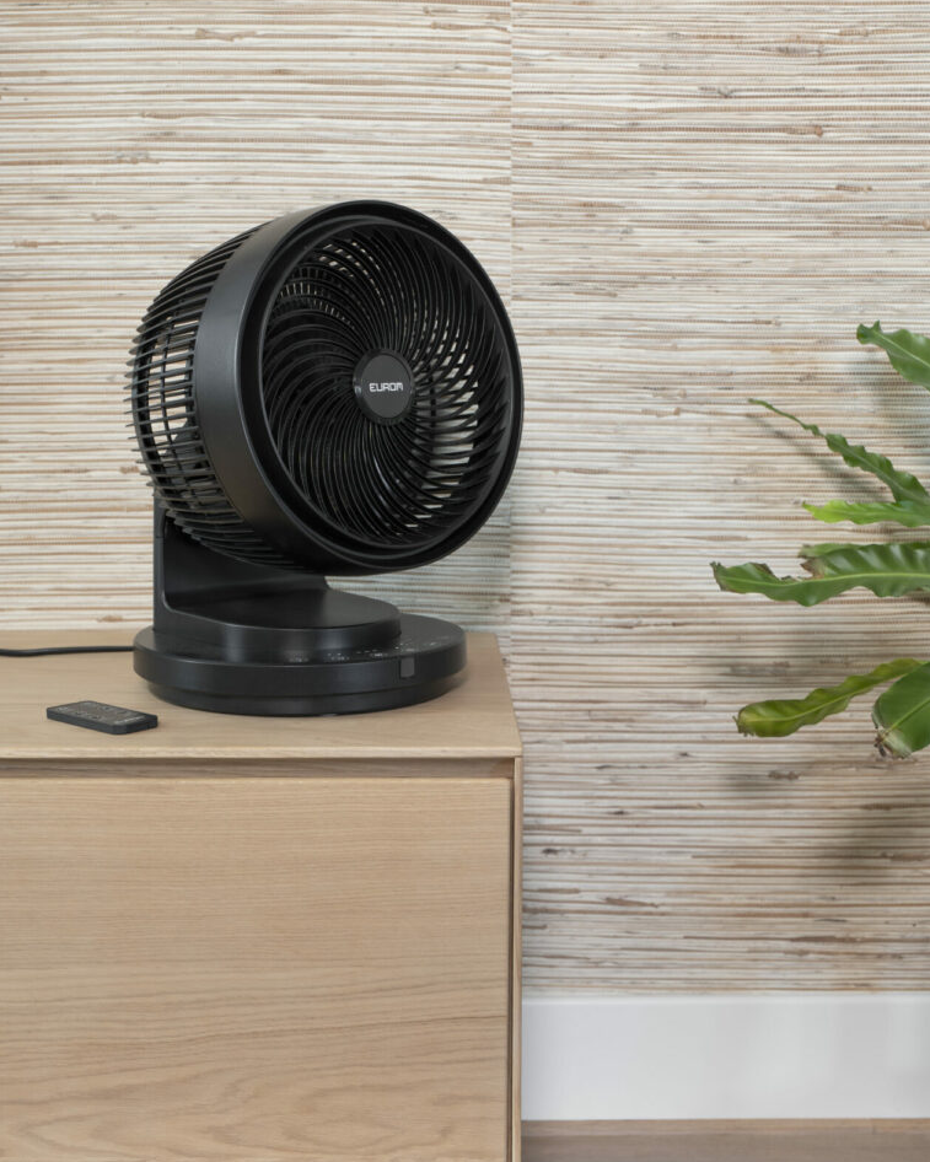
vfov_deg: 38.6
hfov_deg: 31.3
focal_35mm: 48
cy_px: 595
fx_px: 1659
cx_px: 461
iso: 320
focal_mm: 42.2
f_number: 5.6
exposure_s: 1/8
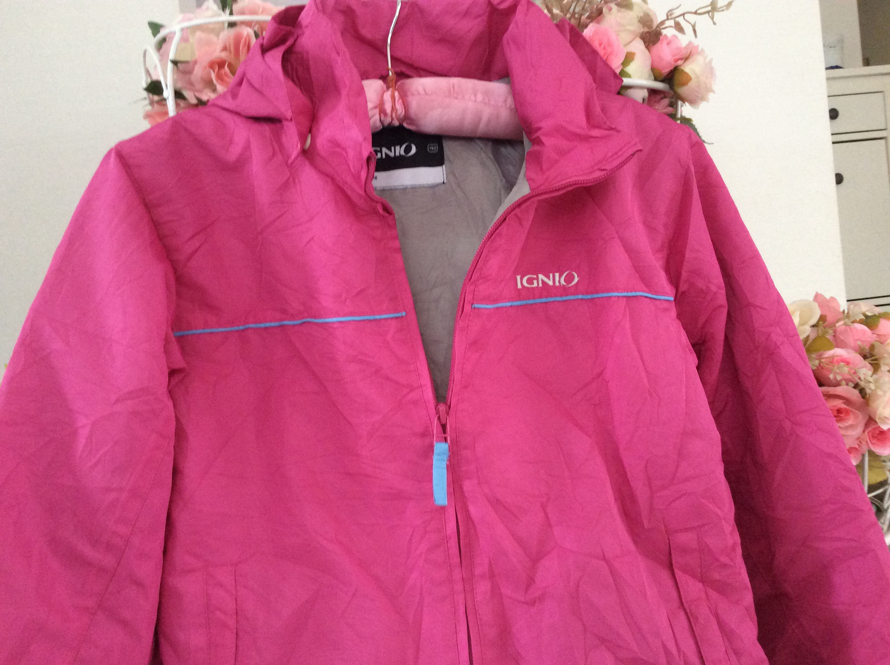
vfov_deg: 44.1
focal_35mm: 32
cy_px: 332
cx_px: 445
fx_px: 822
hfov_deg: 56.9
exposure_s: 1/25
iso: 125
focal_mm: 3.3
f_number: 2.4
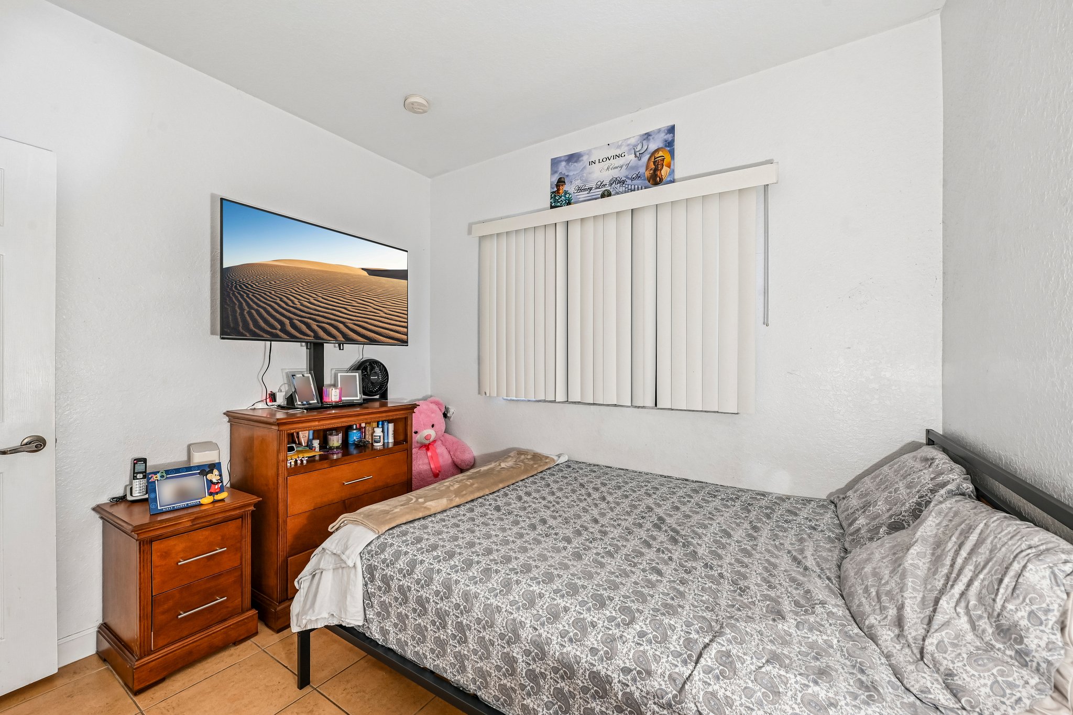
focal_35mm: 14
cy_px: 358
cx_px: 536
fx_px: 417
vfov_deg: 81.2
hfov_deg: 104.3
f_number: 8
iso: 400
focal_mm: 14
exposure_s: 1/4
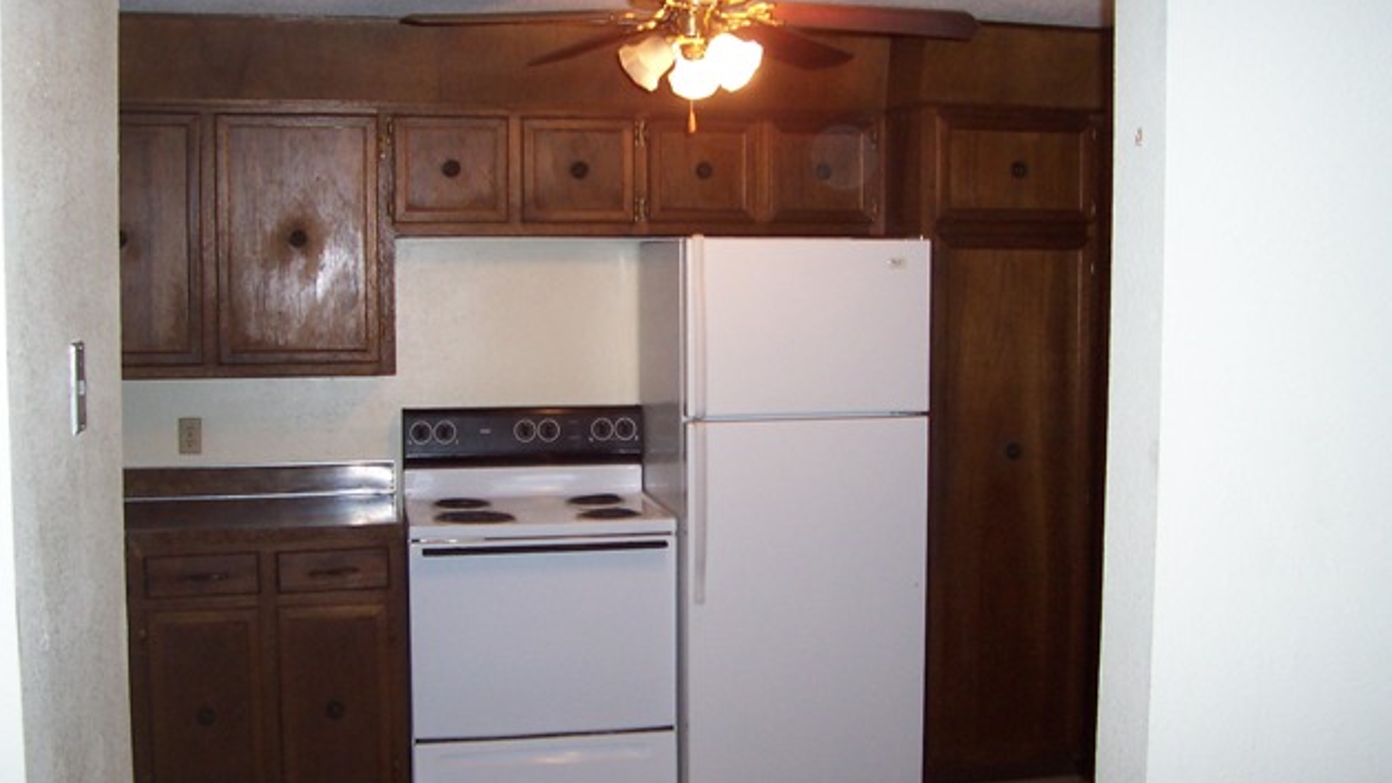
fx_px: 1514
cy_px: 380
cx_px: 688
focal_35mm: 41
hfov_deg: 49.4
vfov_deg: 29.0
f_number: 2.8
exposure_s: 1/60
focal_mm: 5.6
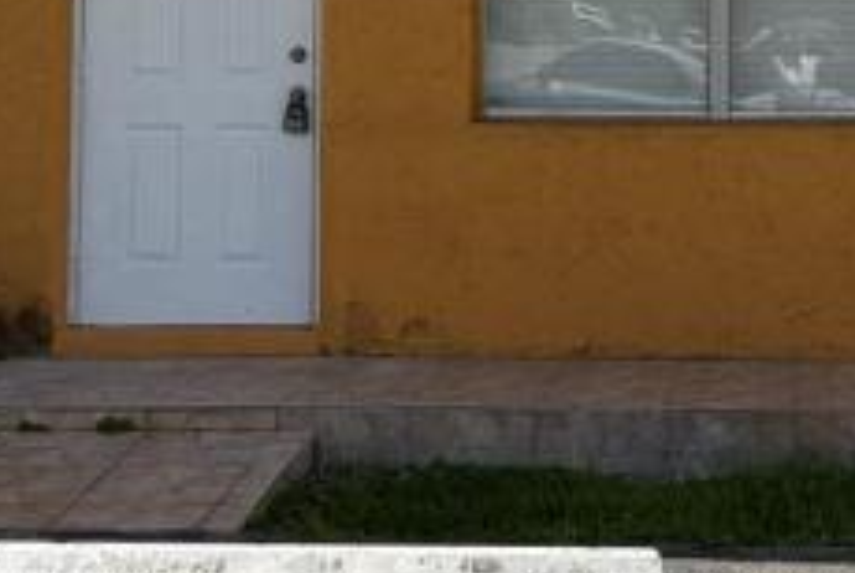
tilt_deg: +4.8
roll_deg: -0.3
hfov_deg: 19.5
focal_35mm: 104
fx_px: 2473
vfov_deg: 12.8
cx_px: 632
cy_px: -145
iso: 100
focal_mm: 6.76
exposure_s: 1/4673
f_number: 1.78
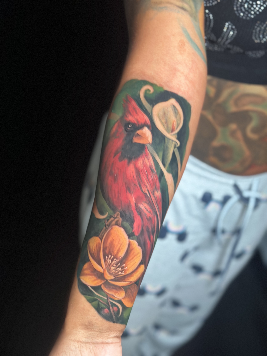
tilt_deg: -38.1
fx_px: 494
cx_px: 134
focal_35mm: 48
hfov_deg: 30.3
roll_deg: -18.0
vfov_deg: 39.7
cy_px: 178
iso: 500
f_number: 1.78
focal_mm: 6.86
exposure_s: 1/33
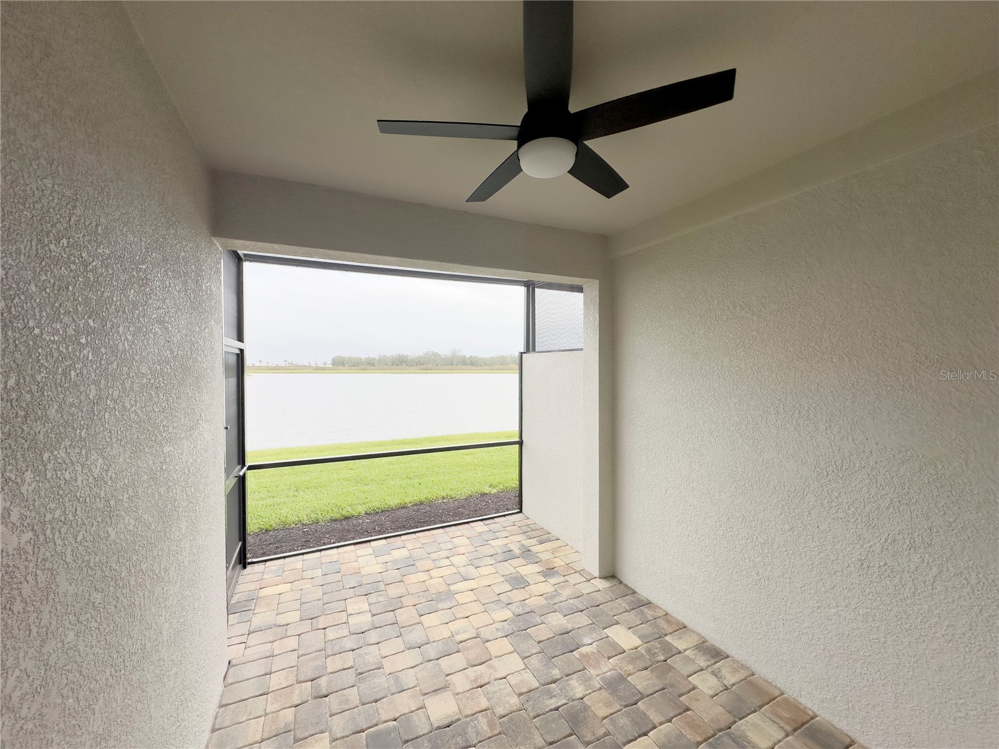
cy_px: 374
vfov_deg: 85.7
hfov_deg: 102.1
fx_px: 404
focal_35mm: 14
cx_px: 500
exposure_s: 1/430
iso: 40
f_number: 2.2
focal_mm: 2.22
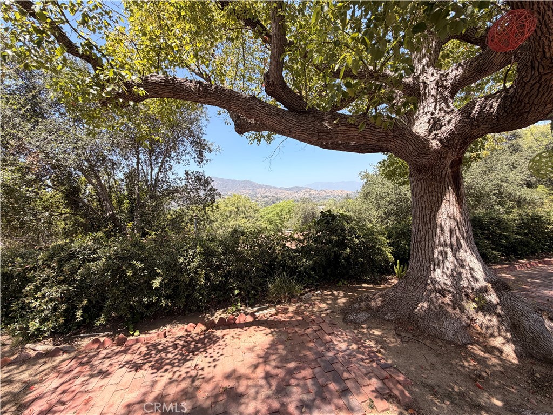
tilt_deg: +0.2
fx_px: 224
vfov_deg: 85.7
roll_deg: +1.5
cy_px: 208
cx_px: 276
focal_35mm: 14
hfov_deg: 102.1
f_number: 2.2
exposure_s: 1/502
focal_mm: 2.22
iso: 50
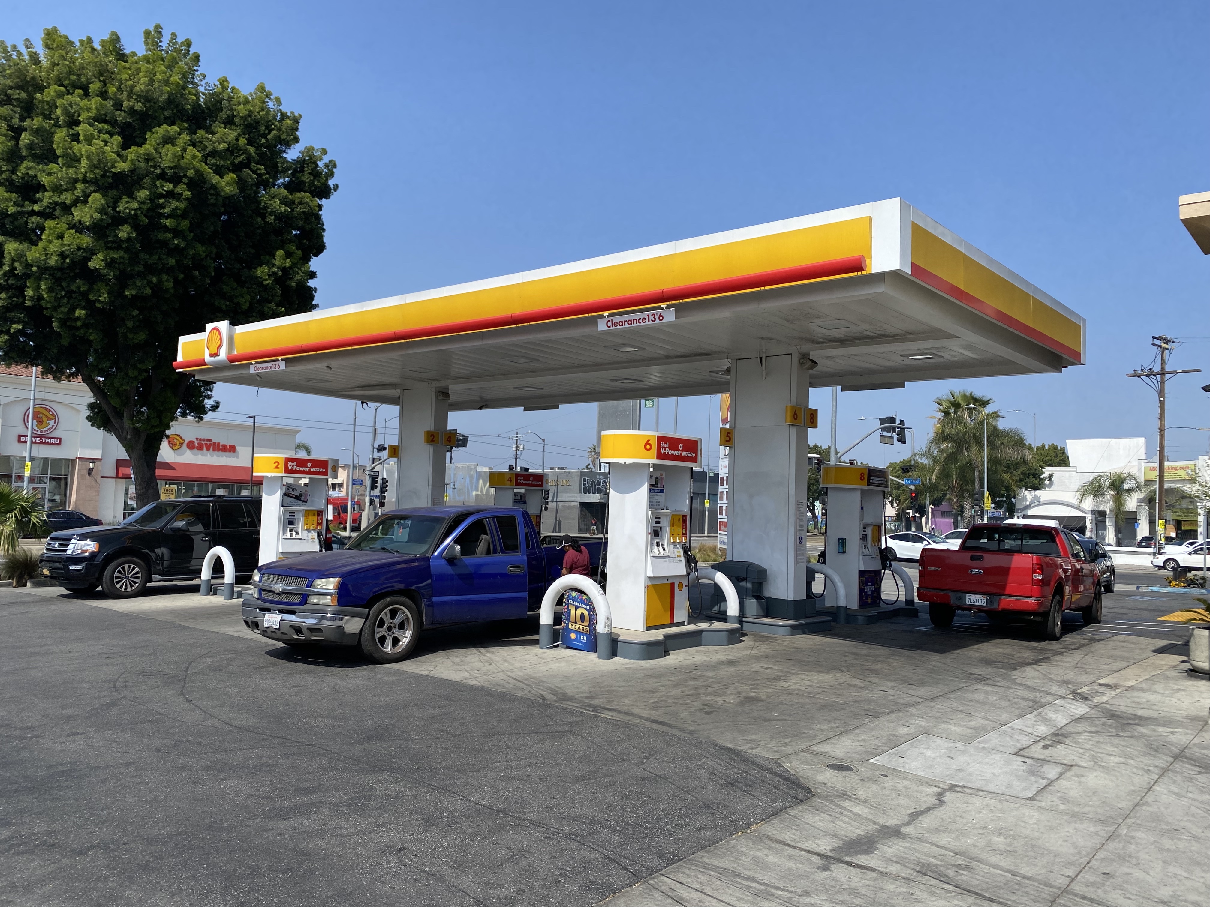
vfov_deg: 53.1
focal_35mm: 26
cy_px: 454
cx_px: 605
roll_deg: -3.5
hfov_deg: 67.3
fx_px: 909
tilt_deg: +5.7
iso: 32
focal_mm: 4.25
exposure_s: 1/3205
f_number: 1.8
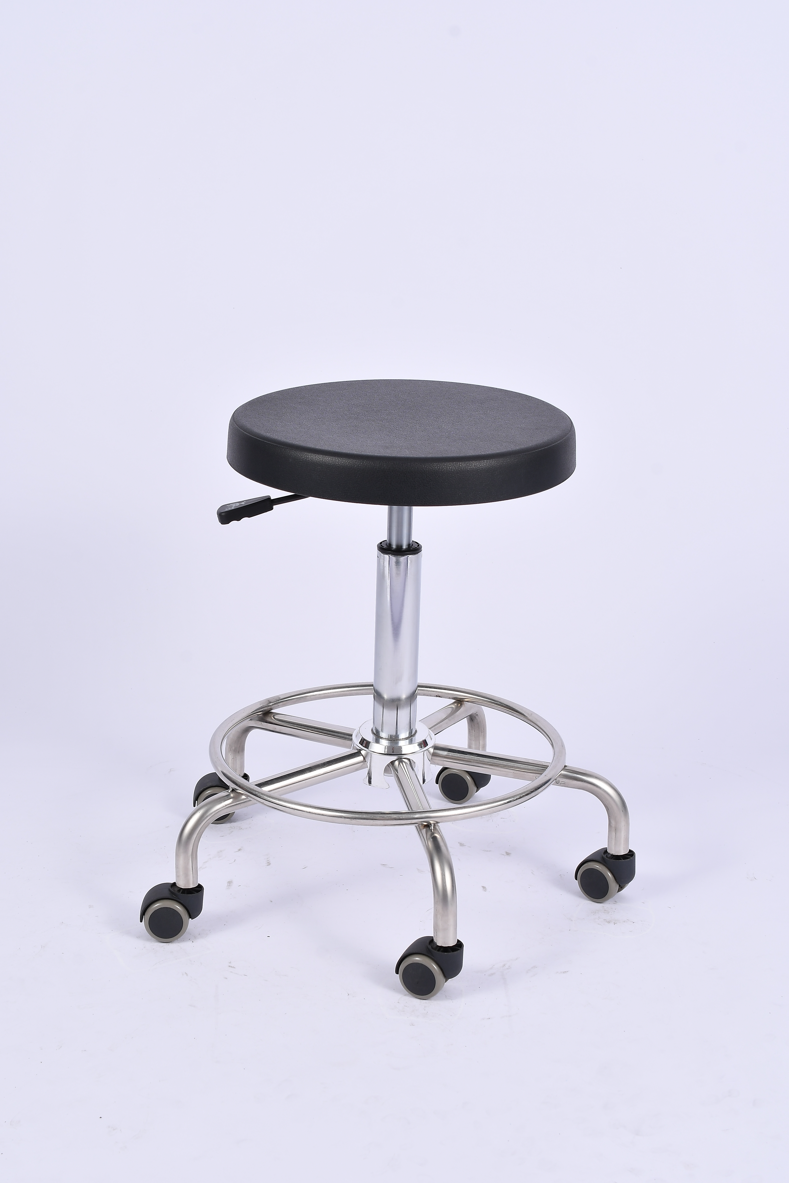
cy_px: 592
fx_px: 1972
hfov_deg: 22.6
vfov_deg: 33.4
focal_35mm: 60
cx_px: 394
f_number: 11
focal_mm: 40
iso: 100
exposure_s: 1/100
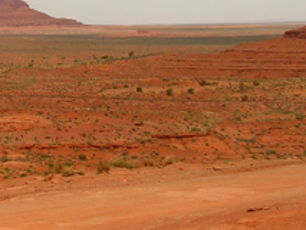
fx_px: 1008
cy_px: -39
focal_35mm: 114
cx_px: -42
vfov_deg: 12.7
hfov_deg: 16.7
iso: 50
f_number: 5.6
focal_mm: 5.8
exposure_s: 1/390
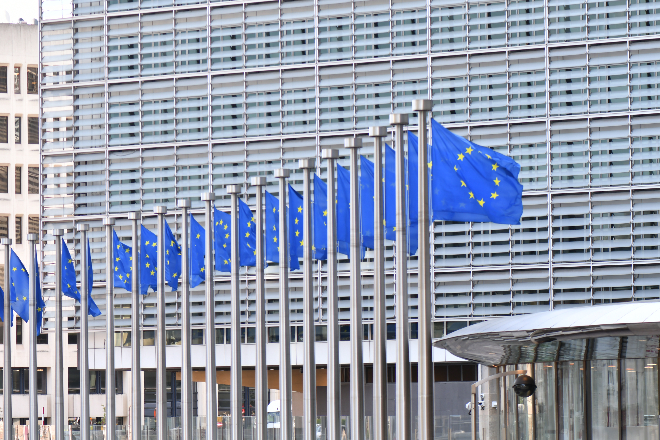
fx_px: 2887
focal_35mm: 158
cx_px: 330
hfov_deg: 13.0
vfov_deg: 8.7
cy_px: 220
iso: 200
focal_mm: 105
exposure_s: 1/200
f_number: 5.6
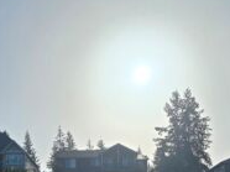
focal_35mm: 66
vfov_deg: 20.5
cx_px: 115
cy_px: 217
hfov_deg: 29.4
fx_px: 438
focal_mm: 6.3
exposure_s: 1/4237
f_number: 1.7
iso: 12
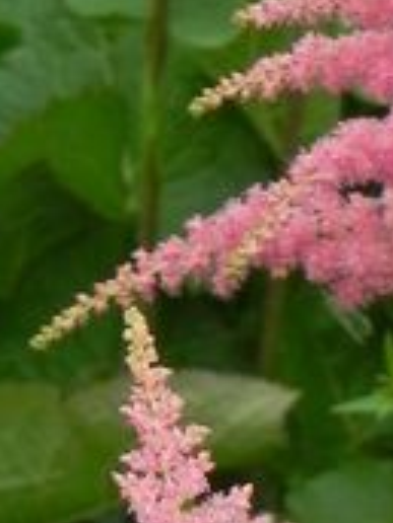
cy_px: 912
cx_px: 838
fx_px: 6676
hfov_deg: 3.3
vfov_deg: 4.5
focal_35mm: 441
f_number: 5
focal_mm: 16.9
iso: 160
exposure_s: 1/80
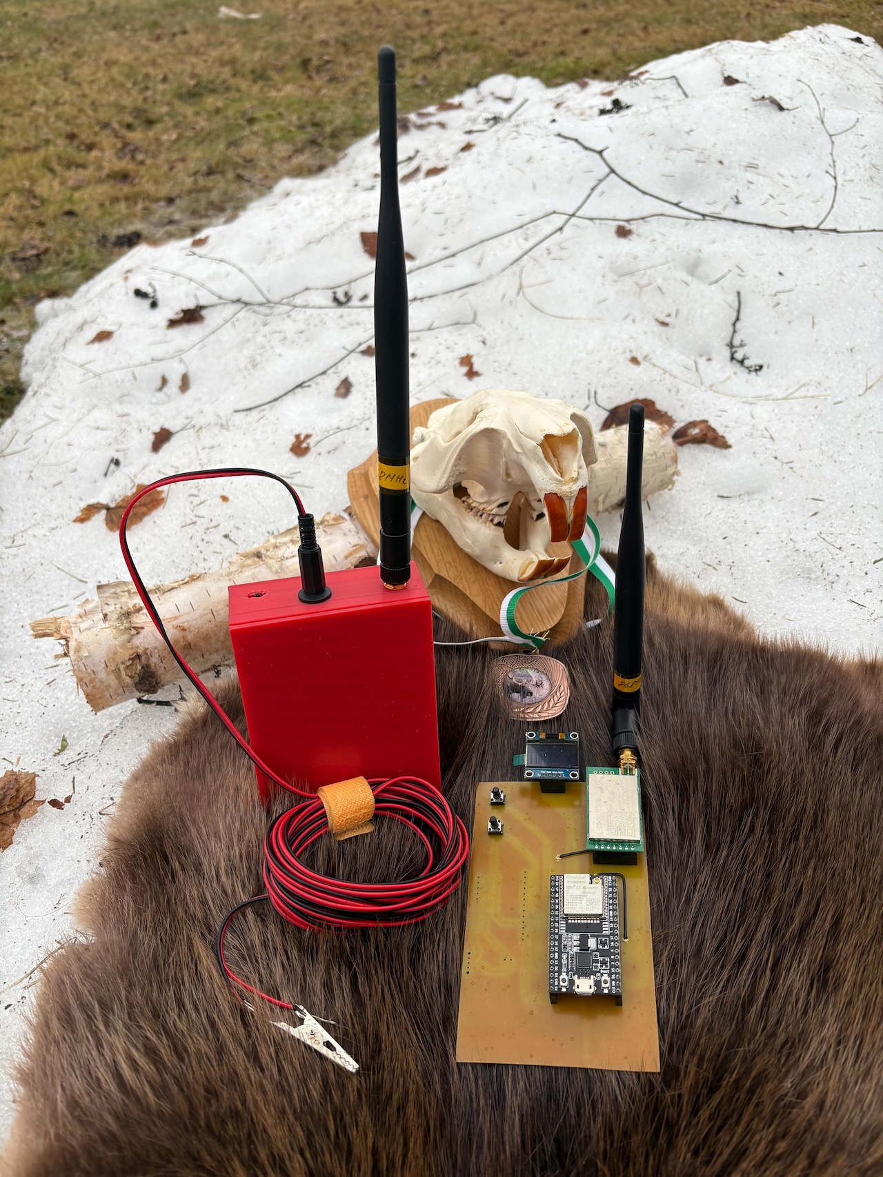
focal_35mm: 26
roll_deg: +1.2
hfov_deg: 53.1
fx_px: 884
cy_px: 588
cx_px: 442
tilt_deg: -37.4
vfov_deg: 67.3
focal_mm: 5.96
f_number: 1.6
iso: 40
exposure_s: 1/288
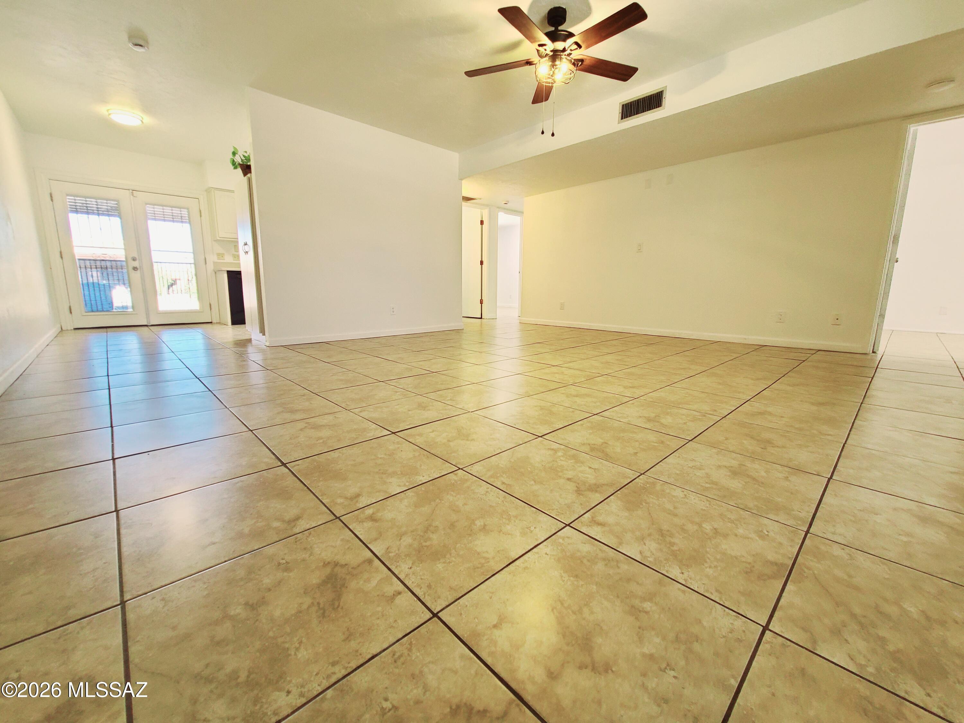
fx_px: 362
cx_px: 482
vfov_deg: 89.9
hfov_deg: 106.2
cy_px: 362
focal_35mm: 13
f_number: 2.2
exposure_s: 1/60.2
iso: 200
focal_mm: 2.2
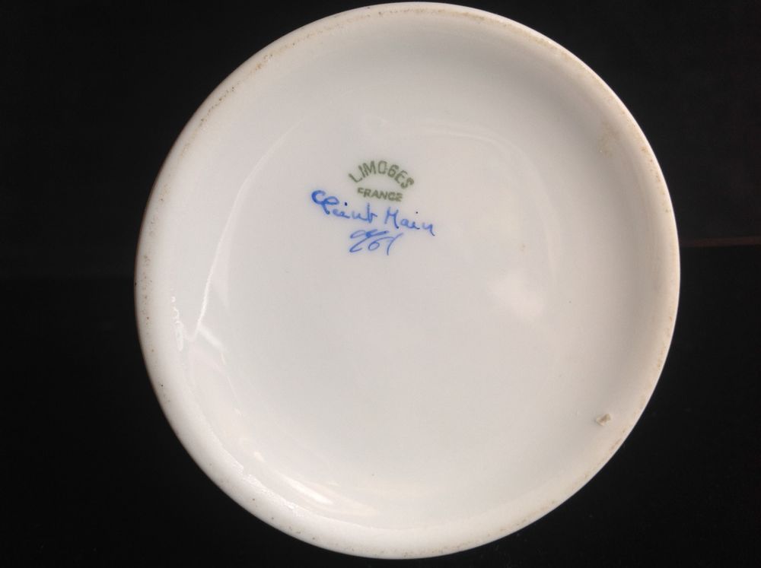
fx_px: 768
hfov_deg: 52.7
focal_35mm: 35
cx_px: 380
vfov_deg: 40.6
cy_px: 284
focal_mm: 4.28
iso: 64
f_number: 2.4
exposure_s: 1/24
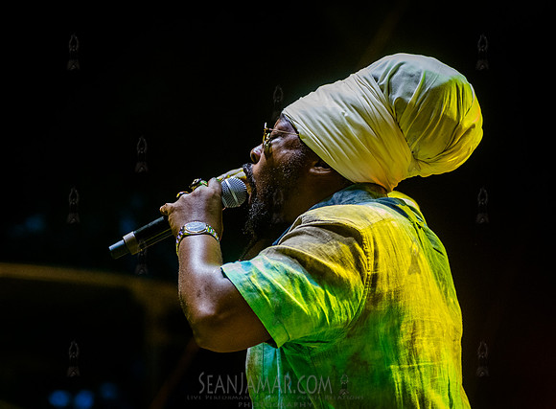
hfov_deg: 11.0
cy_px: 152
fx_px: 2891
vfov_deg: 8.1
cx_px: 240
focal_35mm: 181
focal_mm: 135
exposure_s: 1/250
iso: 3200
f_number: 4
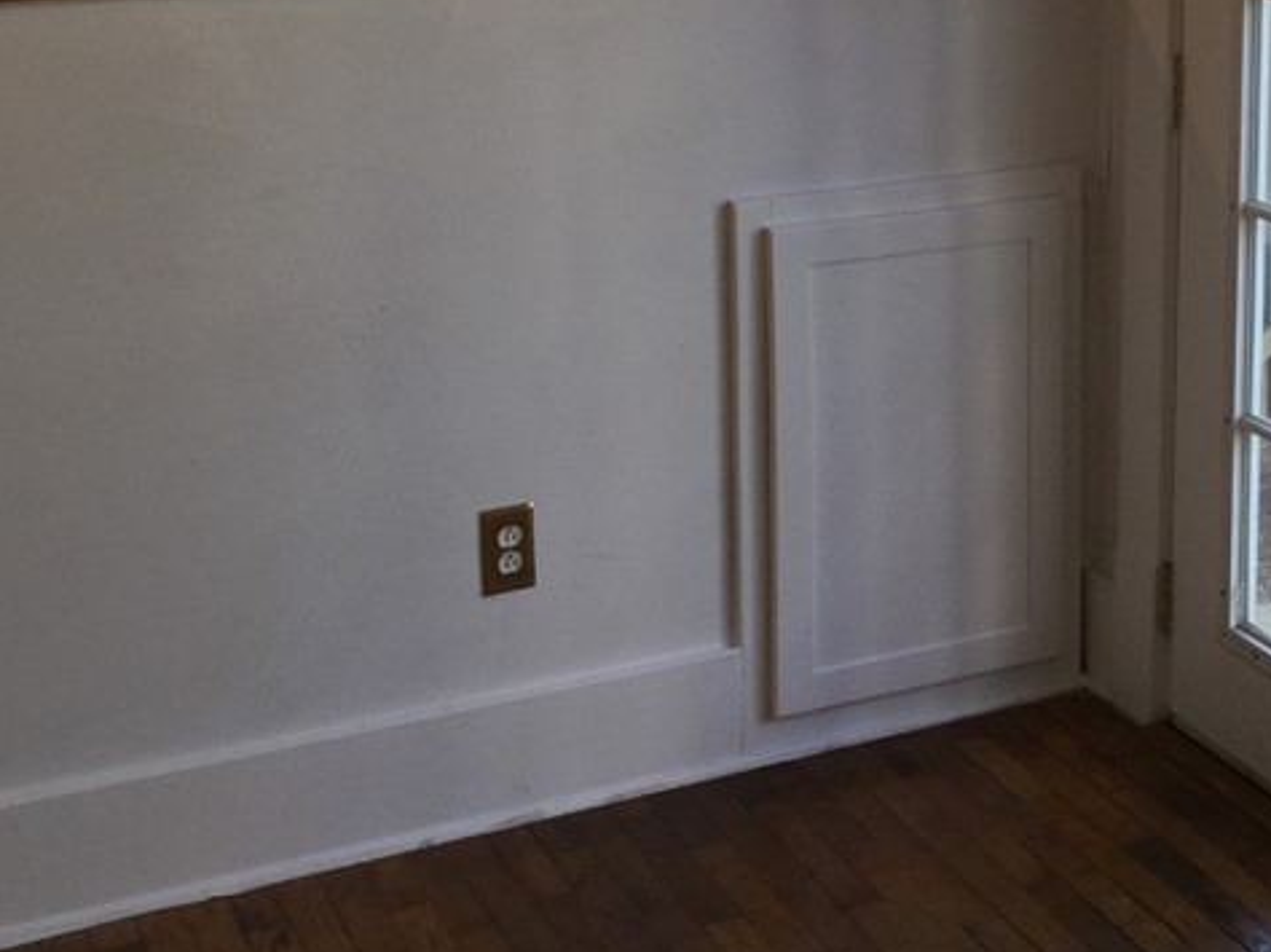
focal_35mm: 67
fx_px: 2459
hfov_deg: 28.0
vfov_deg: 21.3
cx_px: 1113
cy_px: 64
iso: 25
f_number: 2.4
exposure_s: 1/60
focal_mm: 3.3
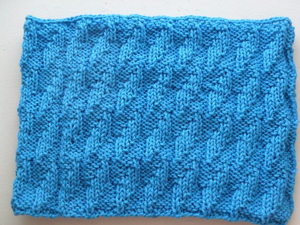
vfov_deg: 37.7
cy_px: 122
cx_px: 152
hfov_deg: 49.0
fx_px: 329
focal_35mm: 38
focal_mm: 6.3
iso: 200
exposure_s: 1/20
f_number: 3
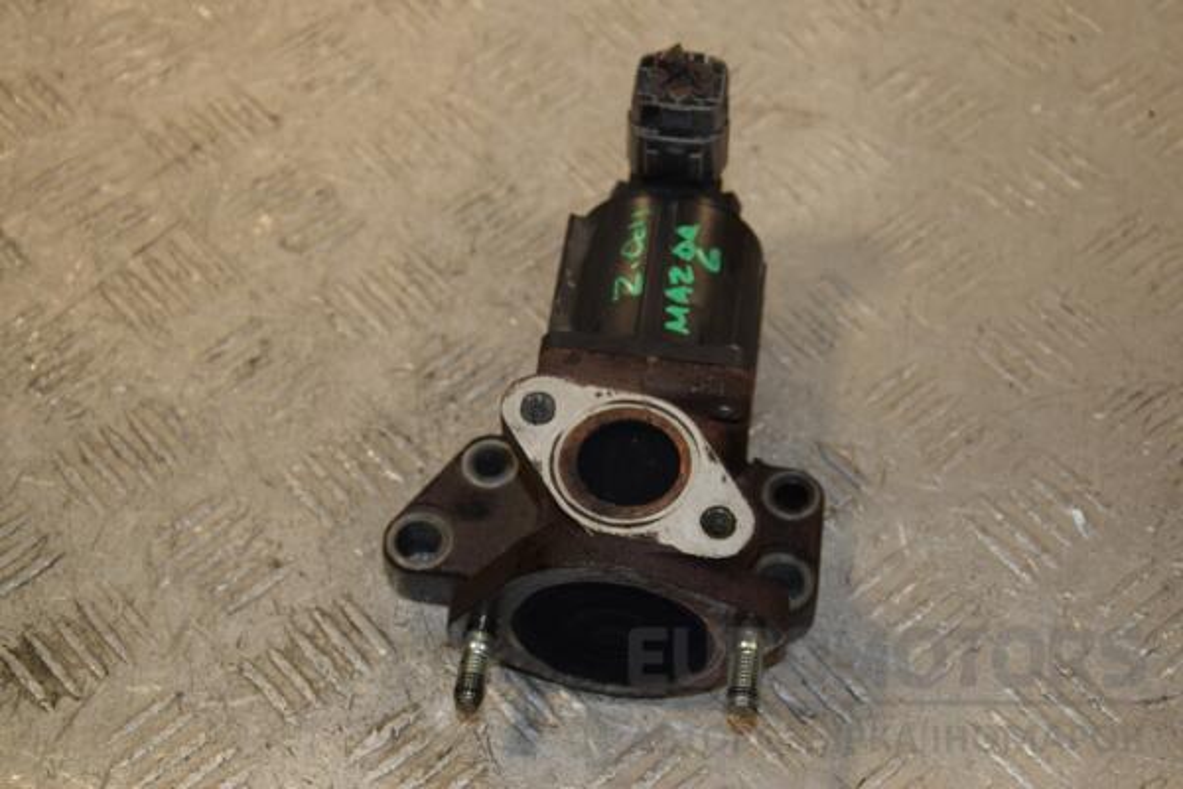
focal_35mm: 78
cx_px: 592
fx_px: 2563
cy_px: 394
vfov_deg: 17.5
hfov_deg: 26.0
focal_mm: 52
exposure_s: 1/200
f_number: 6.3
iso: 800
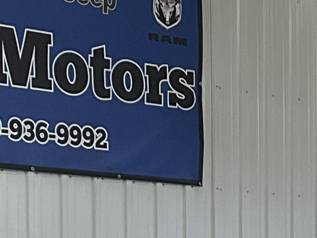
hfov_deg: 10.7
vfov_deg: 7.9
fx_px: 1686
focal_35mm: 184
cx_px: 302
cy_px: 380
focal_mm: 3
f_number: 1.8
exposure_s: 1/60
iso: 40
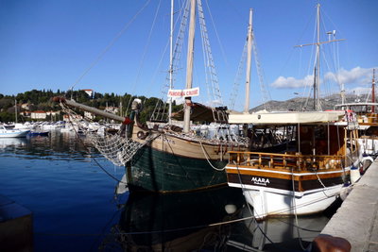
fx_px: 263
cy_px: 126
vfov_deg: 51.3
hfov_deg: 71.5
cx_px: 189
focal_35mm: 25
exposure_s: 1/16000
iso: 800
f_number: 3.2
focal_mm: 9.24
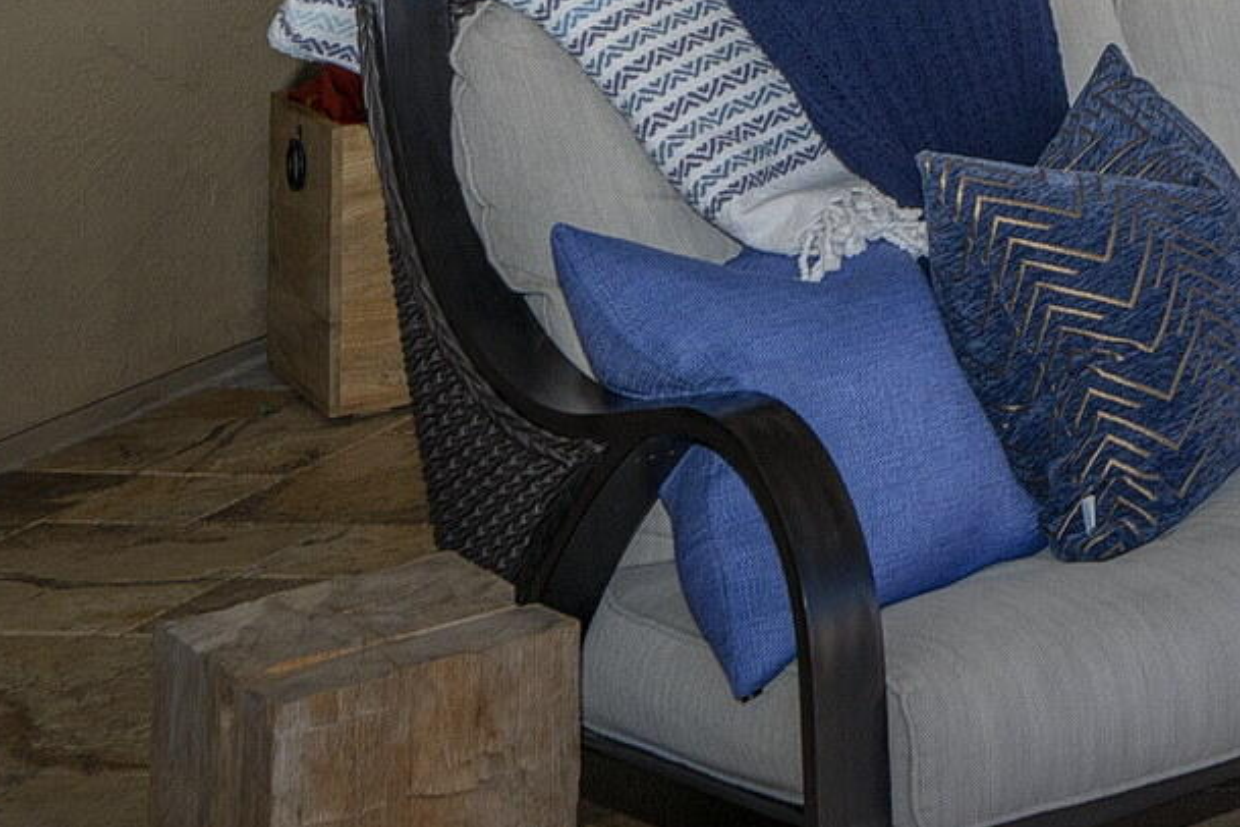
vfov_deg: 13.5
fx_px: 3169
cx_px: 2433
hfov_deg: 16.9
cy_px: -615
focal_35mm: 92
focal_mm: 20
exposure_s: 1/200
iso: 100
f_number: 7.1
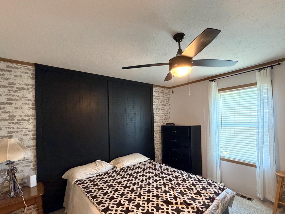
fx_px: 140
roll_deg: +2.2
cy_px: 117
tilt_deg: +0.0
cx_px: 147
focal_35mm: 17
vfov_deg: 74.5
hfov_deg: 91.0
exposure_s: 1/60
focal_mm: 2.22
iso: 400
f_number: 2.2
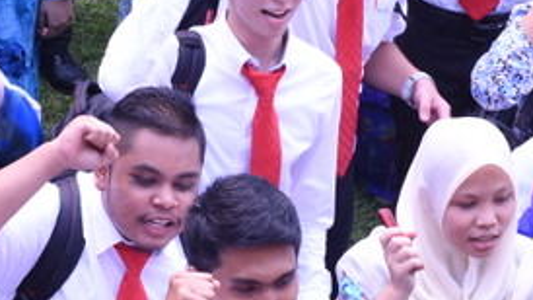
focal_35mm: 257
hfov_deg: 8.4
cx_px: 144
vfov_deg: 4.7
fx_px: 3631
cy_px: 281
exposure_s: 1/100
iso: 400
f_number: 13
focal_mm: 70
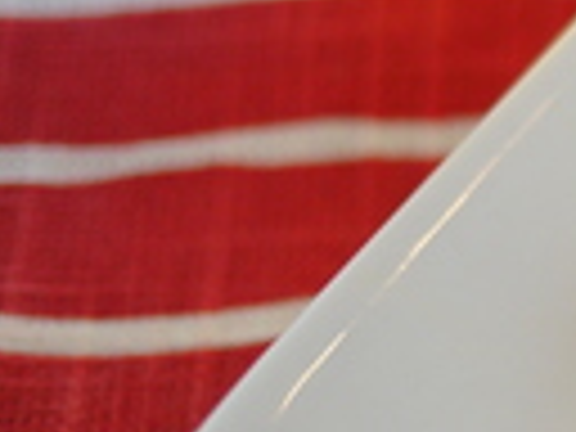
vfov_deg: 8.2
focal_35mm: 181
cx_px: 1300
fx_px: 3012
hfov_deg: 9.8
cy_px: 56
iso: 100
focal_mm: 20
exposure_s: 1/250
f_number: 1.7
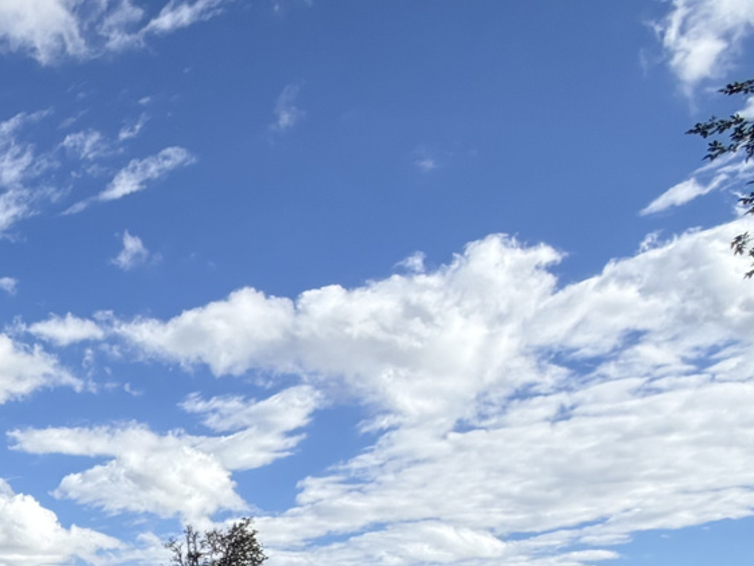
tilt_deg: -1.9
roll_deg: -1.5
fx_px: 1111
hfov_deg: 26.6
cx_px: -384
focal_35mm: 51
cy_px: 734
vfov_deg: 24.9
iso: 20
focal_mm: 2.22
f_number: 2.2
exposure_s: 1/864
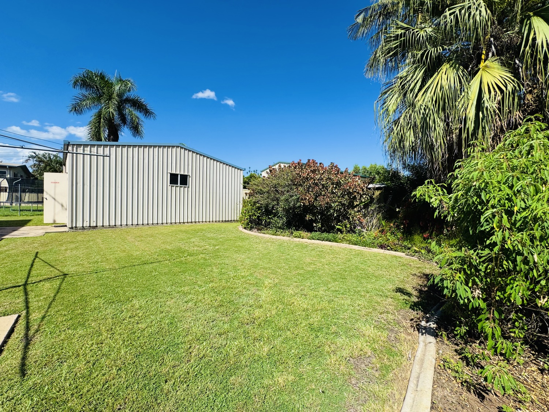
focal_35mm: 14
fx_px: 222
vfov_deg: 85.7
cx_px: 274
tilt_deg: +0.0
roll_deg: +0.4
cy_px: 206
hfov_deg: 102.1
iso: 40
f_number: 2.2
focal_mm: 2.22
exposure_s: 1/2273
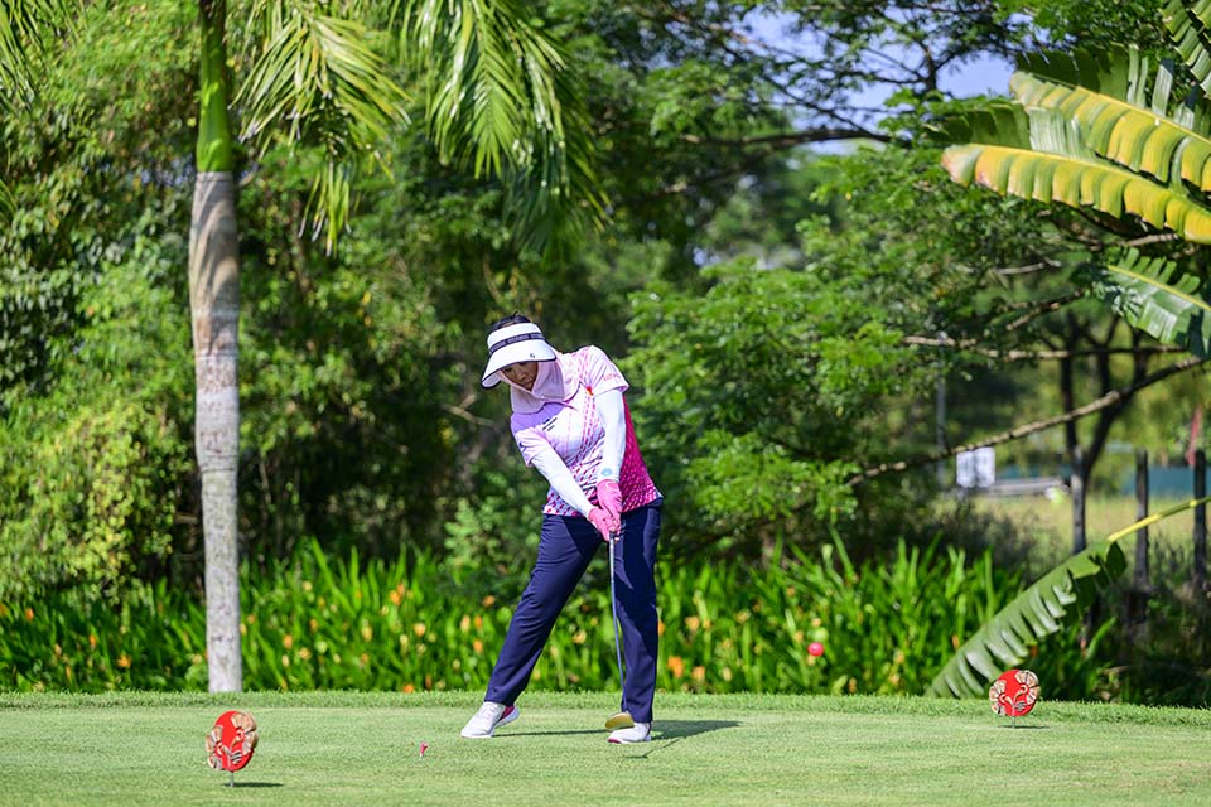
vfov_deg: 11.4
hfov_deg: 17.1
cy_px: 404
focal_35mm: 120
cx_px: 606
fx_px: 4036
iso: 320
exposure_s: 1/5000
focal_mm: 120
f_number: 2.8
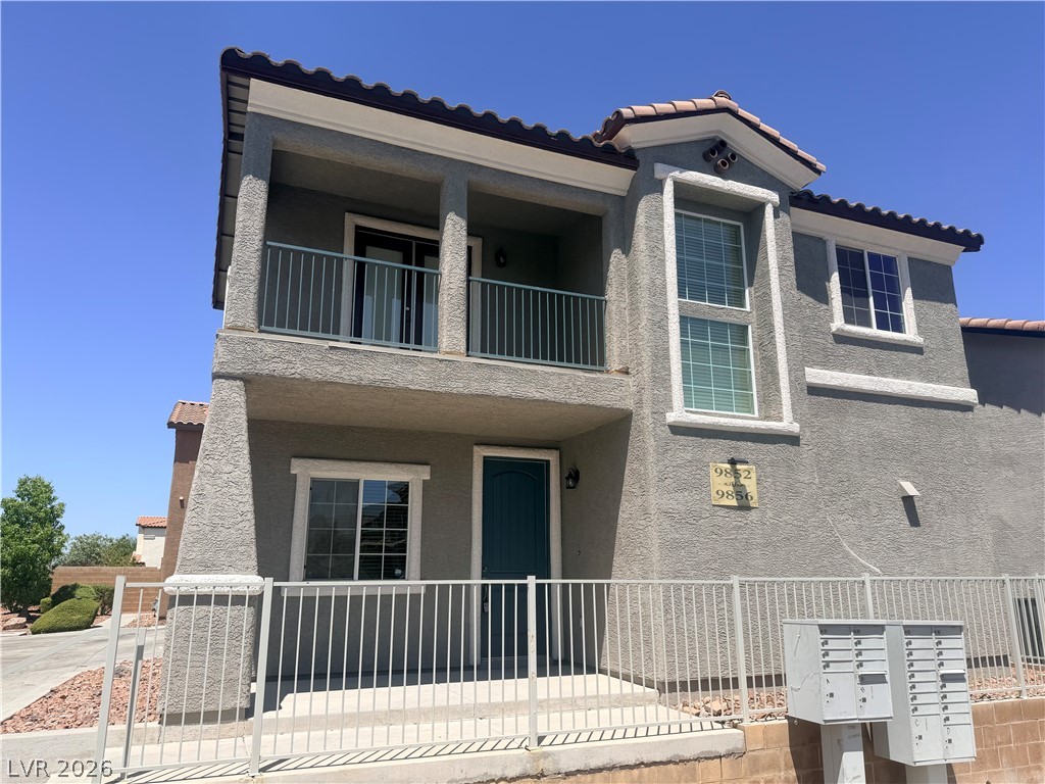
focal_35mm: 24
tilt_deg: +13.5
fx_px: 725
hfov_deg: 71.6
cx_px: 522
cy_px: 392
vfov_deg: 56.8
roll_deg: +0.8
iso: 80
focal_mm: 6.76
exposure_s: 1/4975
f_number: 1.78
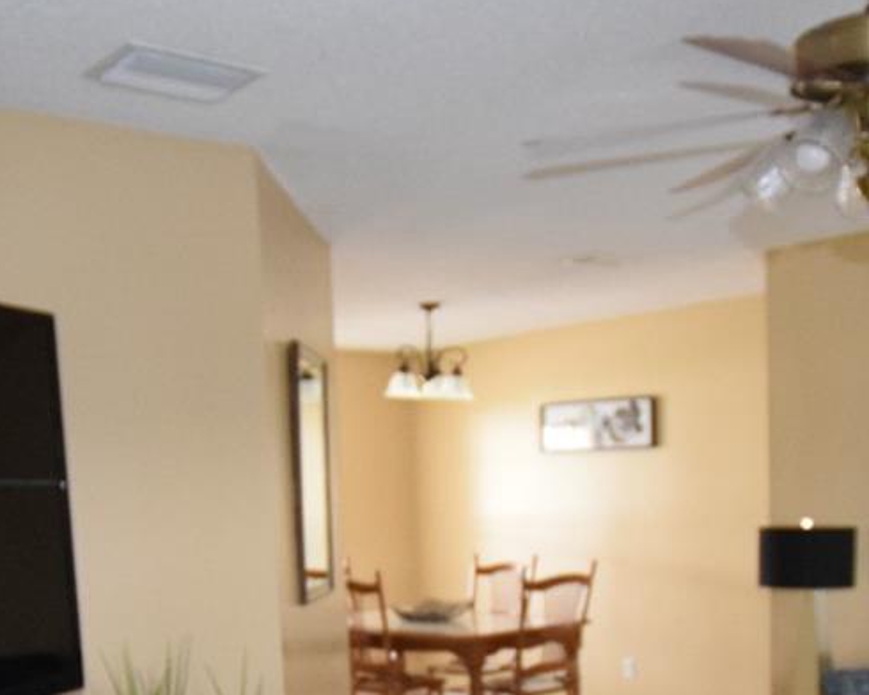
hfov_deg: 40.3
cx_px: 445
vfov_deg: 31.0
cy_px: 651
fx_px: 1183
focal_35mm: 46
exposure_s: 1/60
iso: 2800
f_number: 3.5
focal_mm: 10
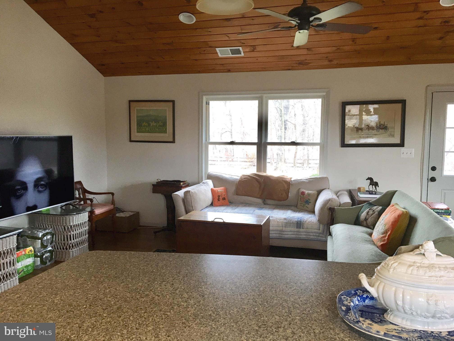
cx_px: 227
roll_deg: +0.4
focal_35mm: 29
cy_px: 170
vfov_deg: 48.2
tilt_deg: -5.0
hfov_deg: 61.7
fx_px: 380
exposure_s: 1/30
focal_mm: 4.15
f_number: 2.2
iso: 32
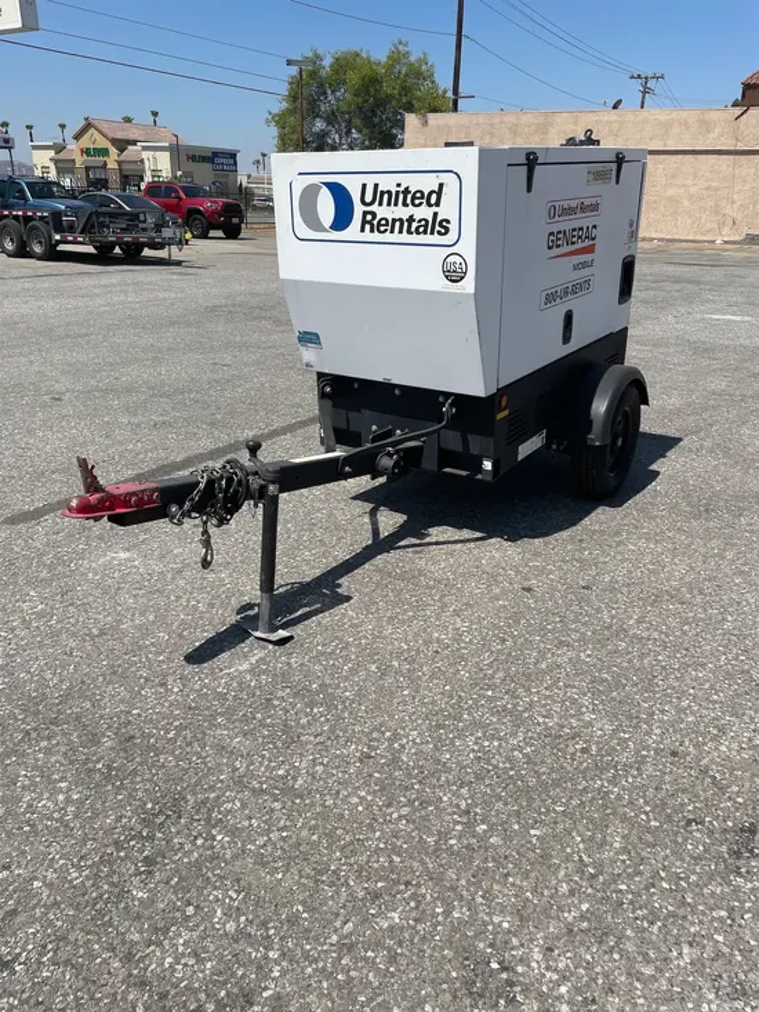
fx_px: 760
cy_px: 506
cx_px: 380
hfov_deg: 53.1
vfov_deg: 67.3
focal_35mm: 26
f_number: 1.6
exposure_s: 1/4831
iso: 32
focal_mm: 4.2
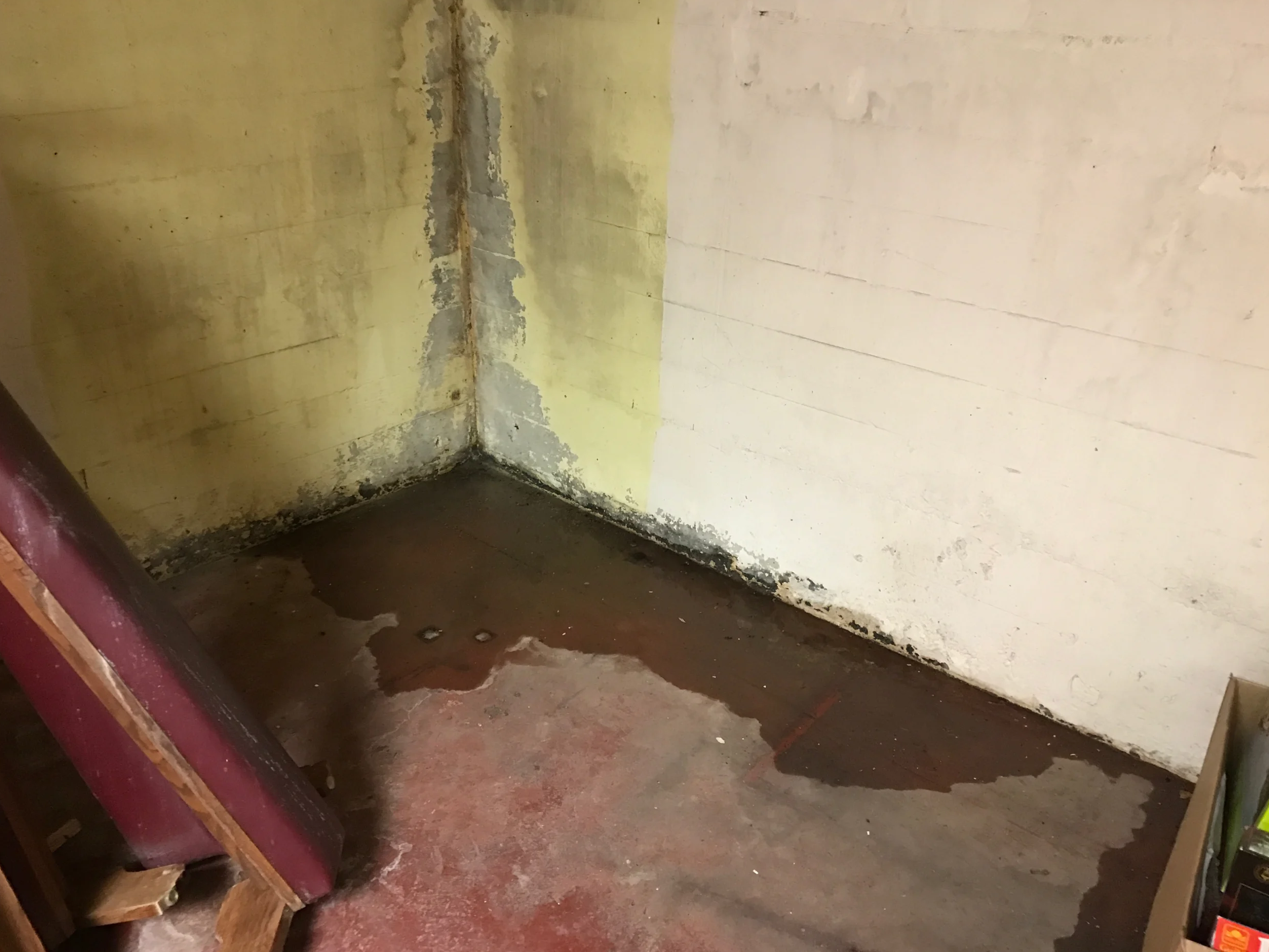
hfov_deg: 61.7
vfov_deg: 48.2
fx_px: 1063
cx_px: 631
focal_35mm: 29
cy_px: 478
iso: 100
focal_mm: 3.99
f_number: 1.8
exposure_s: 1/12
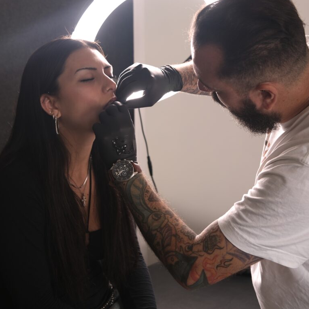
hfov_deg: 25.4
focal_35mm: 68
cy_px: 94
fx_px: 687
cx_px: 155
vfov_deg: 25.2
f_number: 4
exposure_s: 1/52
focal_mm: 35
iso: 160
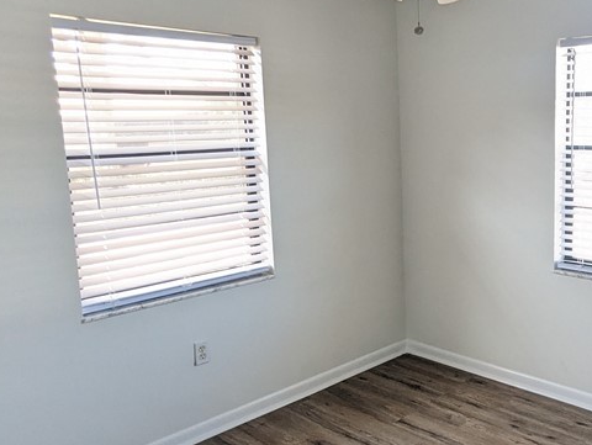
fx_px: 582
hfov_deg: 49.8
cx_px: 496
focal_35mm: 34
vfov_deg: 41.8
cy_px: 208
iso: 384
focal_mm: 2.35
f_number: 2.2
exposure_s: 1/90.1
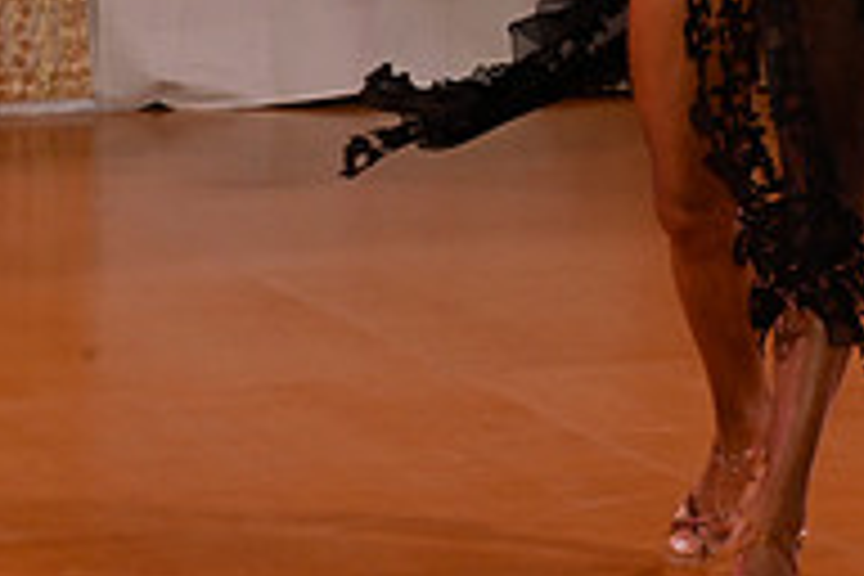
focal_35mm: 287
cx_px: 788
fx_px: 6887
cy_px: -196
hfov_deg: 7.2
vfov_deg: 4.8
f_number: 4
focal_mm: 95
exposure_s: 1/200
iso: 2000
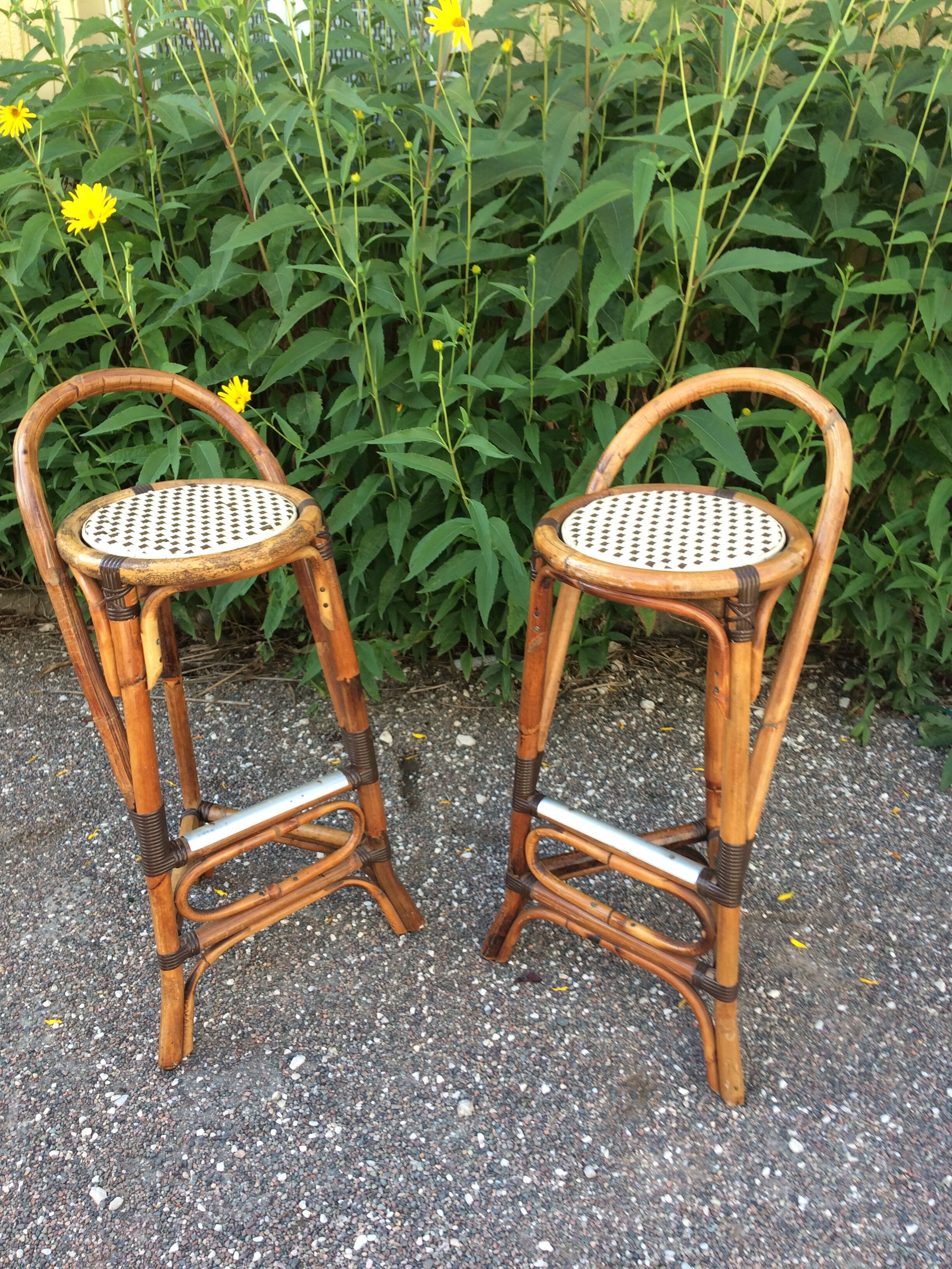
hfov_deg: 48.2
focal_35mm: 29
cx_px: 476
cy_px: 634
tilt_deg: -28.2
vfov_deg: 61.7
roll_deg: -1.8
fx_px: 1063
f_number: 2.2
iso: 32
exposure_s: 1/116
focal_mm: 4.15
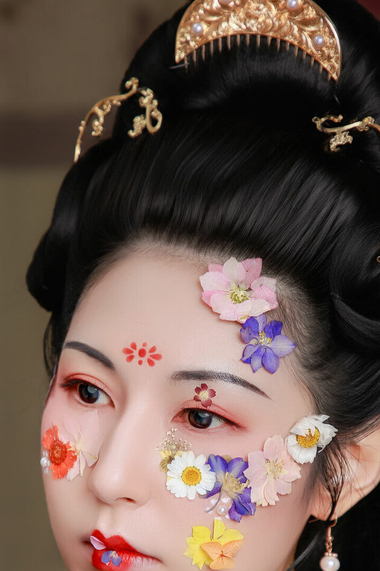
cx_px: 220
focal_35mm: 171
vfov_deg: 12.0
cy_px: 401
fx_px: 2709
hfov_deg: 8.0
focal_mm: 105
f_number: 6.3
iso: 100
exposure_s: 1/160
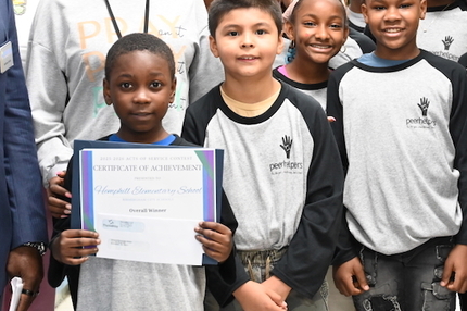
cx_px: 299
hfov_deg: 20.4
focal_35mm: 100
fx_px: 1296
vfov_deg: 13.4
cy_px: -13
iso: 3200
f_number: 4
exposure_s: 1/100
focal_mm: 43
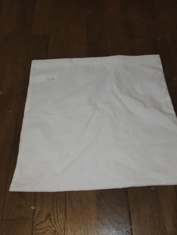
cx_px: 97
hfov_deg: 48.2
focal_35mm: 29
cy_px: 124
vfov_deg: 61.6
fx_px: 198
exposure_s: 1/25
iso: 787
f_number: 1.8
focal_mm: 4.75
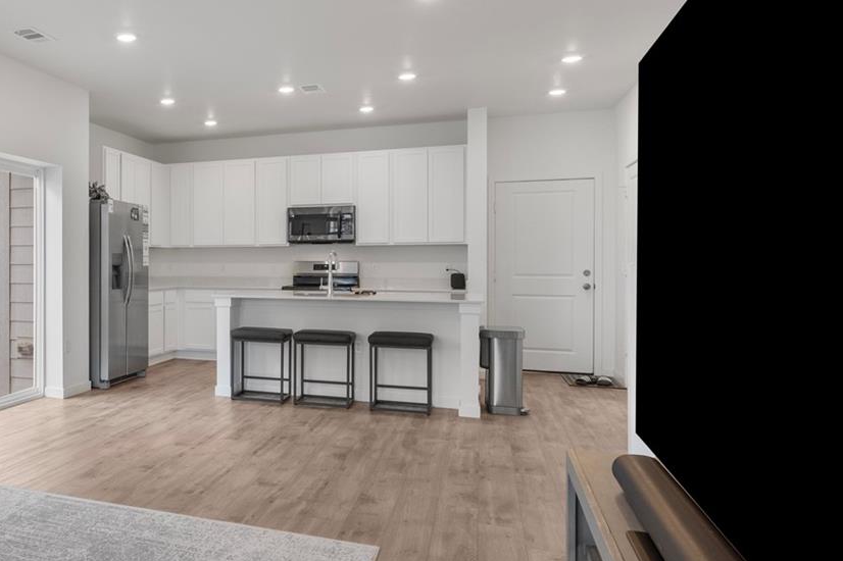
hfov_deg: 54.0
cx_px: 112
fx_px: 726
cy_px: 266
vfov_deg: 42.3
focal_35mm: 31
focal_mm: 16
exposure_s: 1/1000
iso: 800
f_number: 8
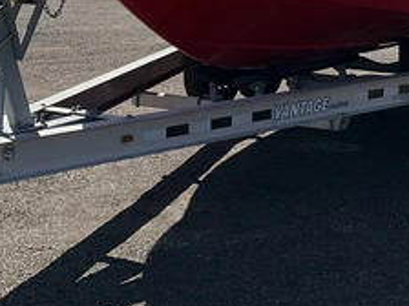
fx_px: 1146
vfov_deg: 15.0
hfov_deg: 20.1
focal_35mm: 97
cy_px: -3
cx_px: 108
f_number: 1.8
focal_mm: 3
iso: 25
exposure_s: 1/2320
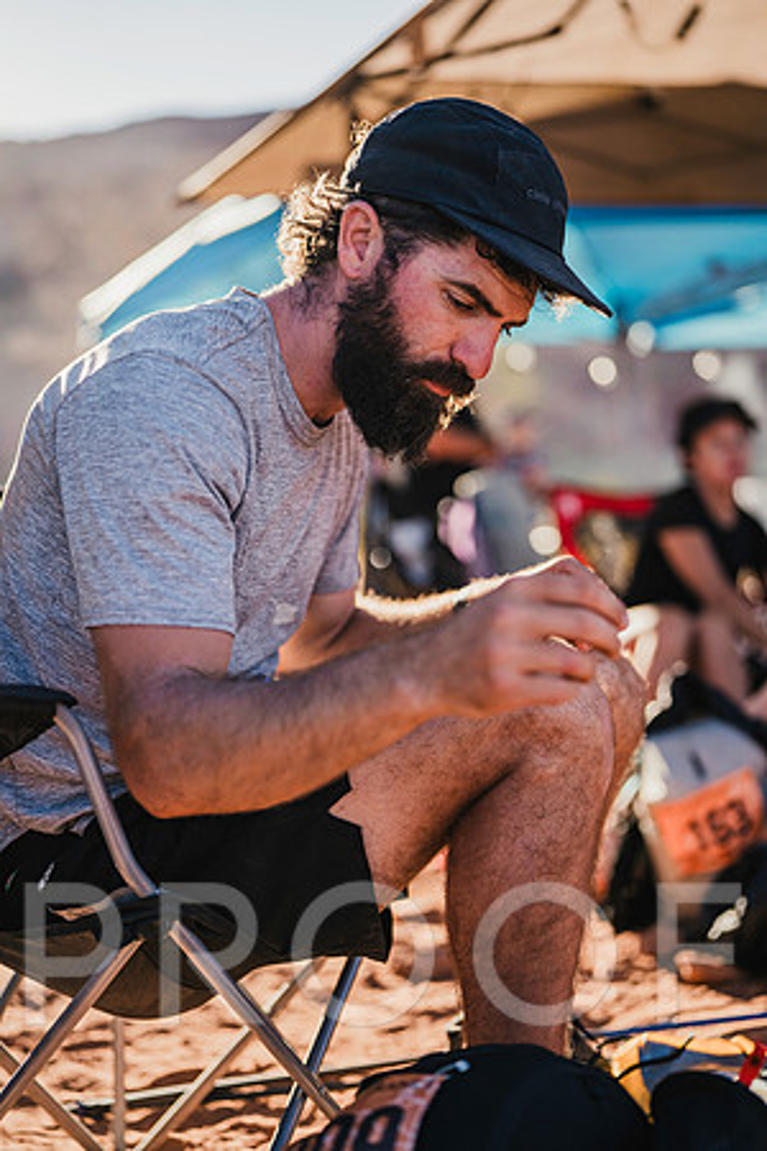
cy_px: 576
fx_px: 1598
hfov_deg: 27.0
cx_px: 384
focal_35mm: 50
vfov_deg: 39.6
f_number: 1.8
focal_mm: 50
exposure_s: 1/2000
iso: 100
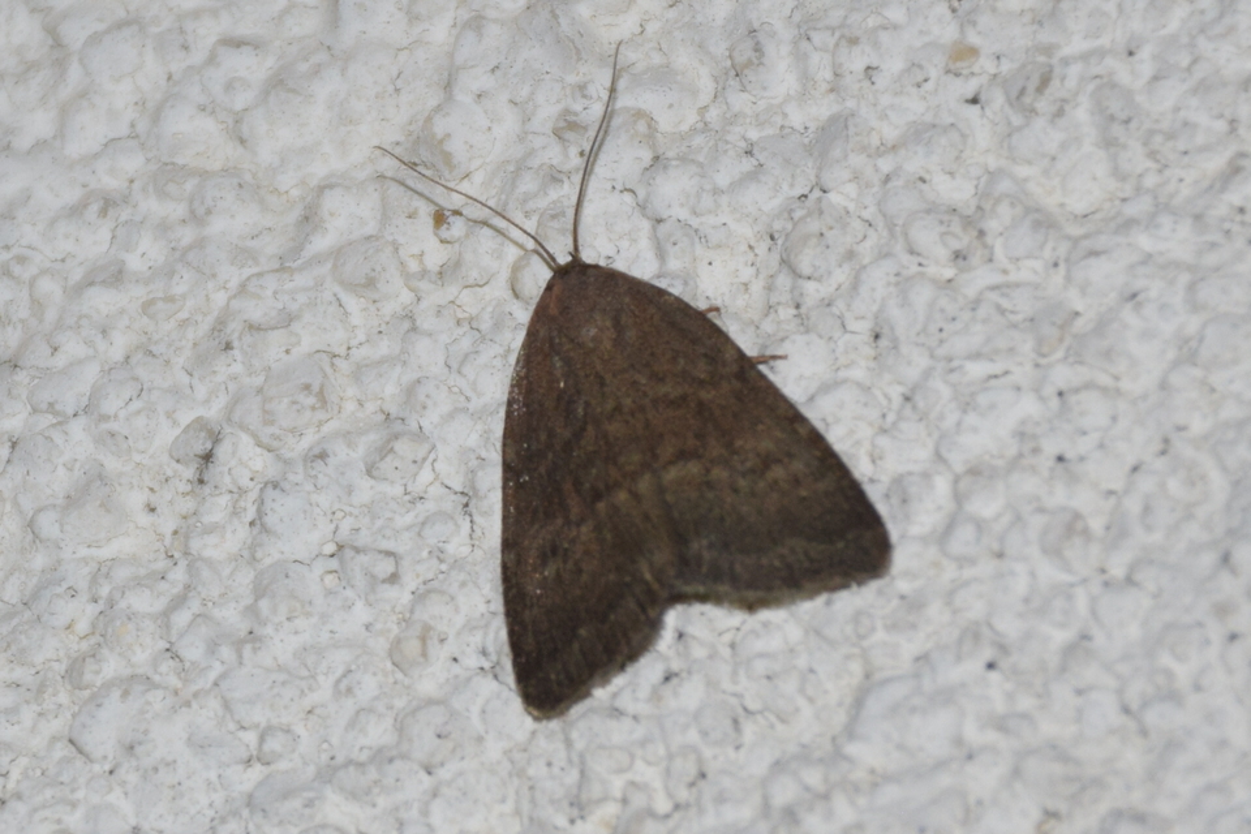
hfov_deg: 9.8
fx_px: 7297
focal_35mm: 210
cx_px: 626
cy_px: 417
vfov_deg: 6.5
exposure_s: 1/60
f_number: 5.6
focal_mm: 140
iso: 320
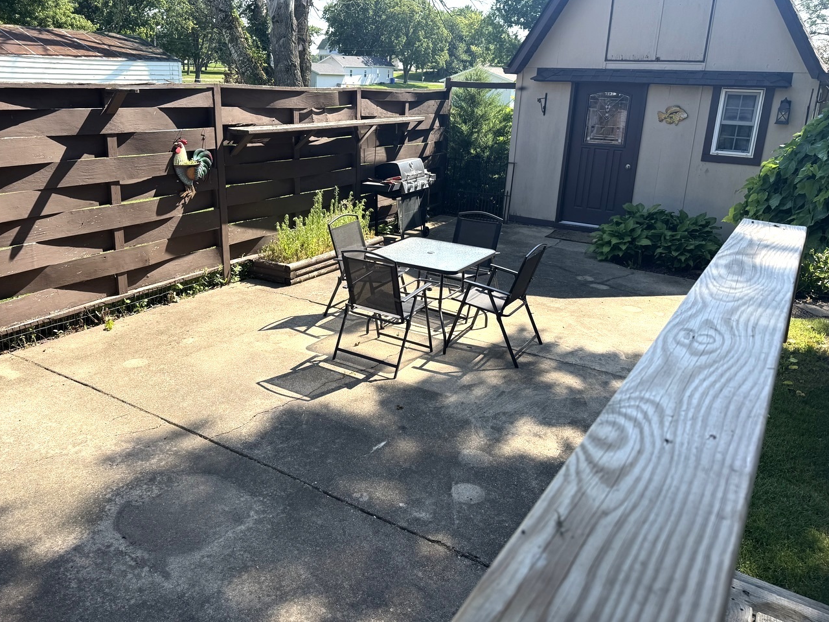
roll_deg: -2.4
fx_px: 647
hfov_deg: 65.2
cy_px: 273
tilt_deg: -16.7
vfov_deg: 51.2
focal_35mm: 27
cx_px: 374
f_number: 1.78
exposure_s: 1/1425
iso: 80
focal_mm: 6.76
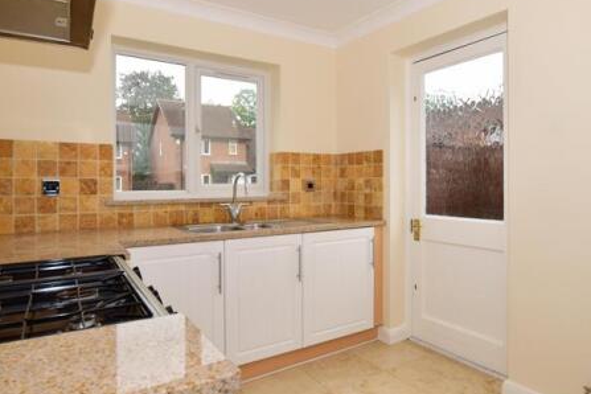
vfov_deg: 57.2
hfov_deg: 78.6
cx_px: 305
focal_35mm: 22
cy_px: 184
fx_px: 361
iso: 200
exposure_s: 1/60
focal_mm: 10
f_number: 7.1
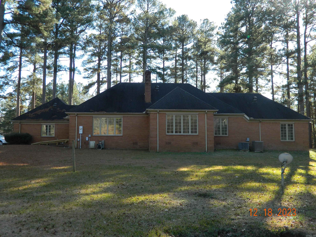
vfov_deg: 40.7
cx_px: 158
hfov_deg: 52.6
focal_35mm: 35
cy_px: 118
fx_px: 320
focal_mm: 6.2
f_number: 3.3
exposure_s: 1/125
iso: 80
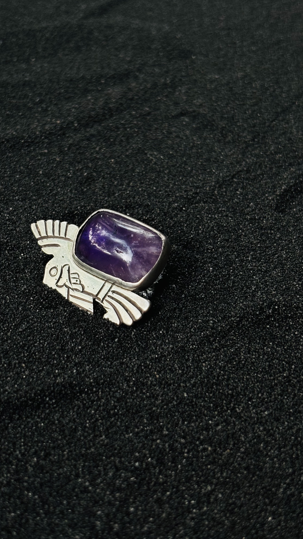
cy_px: 269
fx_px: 814
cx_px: 101
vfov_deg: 36.6
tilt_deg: -42.9
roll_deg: -2.8
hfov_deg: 21.0
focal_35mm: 57
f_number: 1.6
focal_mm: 5.96
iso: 64
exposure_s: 1/60
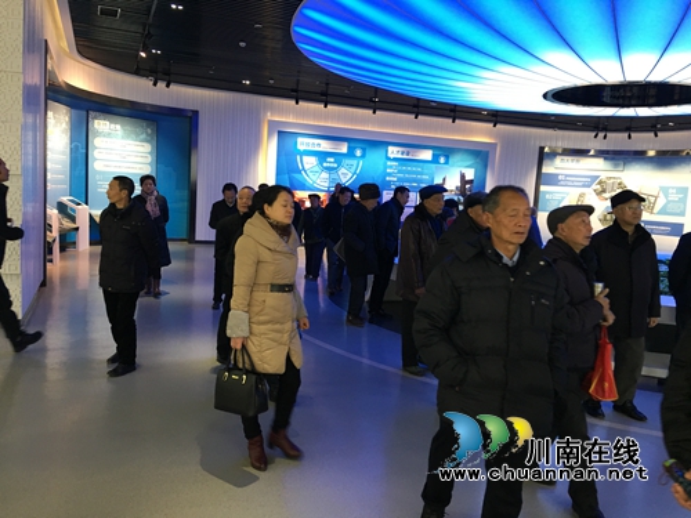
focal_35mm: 29
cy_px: 259
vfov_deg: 48.2
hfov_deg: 61.7
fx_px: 579
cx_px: 346
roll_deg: -3.7
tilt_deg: -5.7
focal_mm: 4.15
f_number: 2.2
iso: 64
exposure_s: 1/17
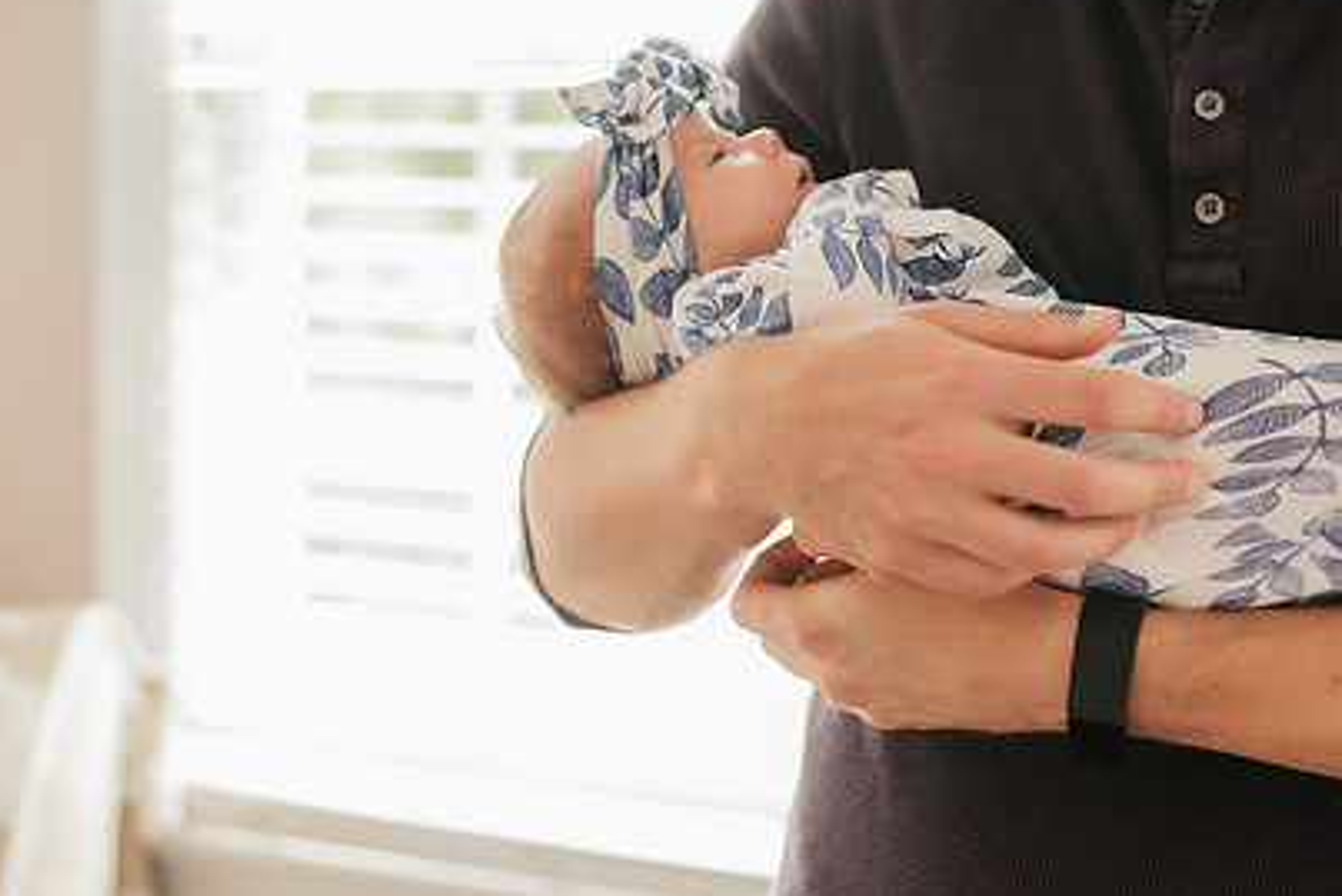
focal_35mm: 72
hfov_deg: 28.0
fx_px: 2685
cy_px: 438
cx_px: 773
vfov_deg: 18.9
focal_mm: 50
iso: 500
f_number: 2.5
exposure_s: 1/250
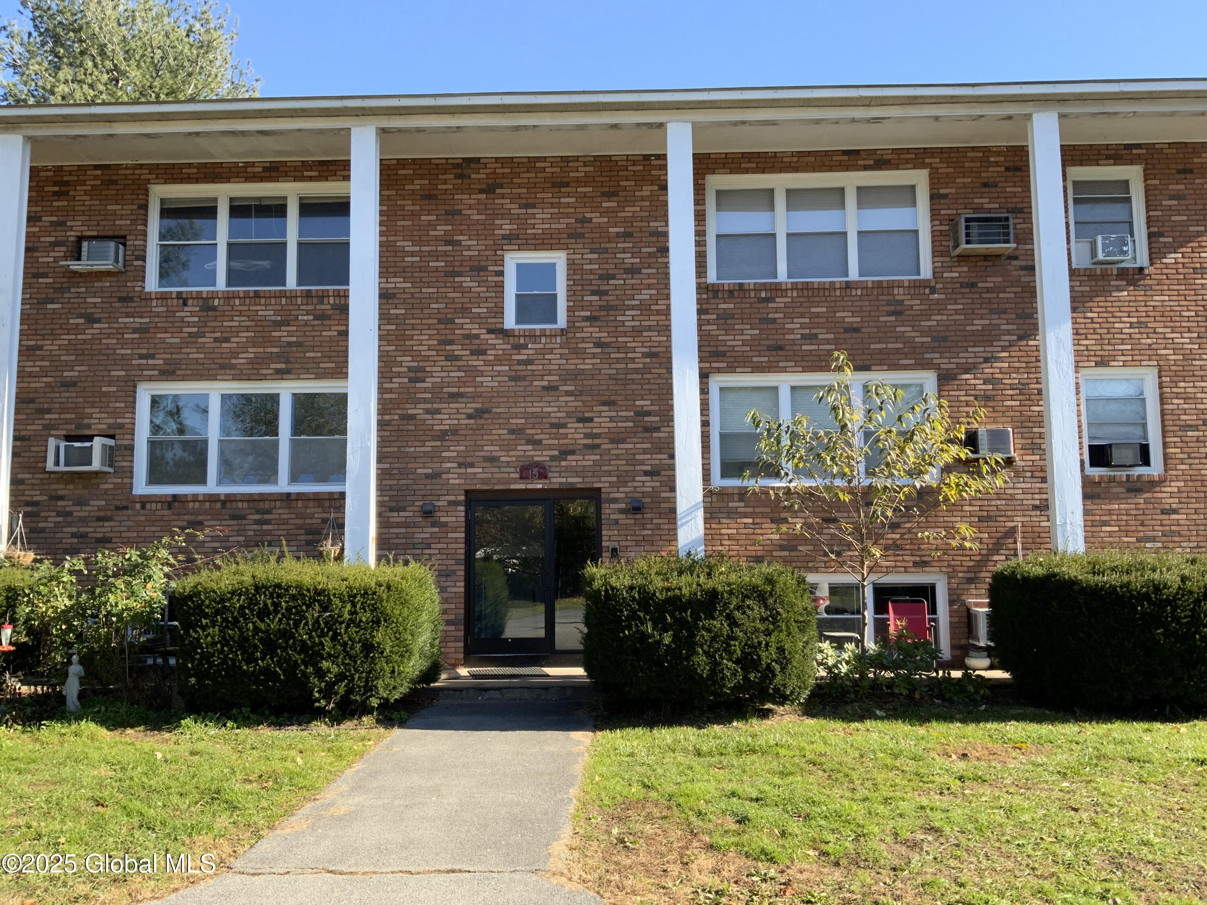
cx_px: 604
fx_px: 1011
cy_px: 452
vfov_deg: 48.2
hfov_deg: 61.7
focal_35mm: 29
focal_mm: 3
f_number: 1.8
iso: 16
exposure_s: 1/473
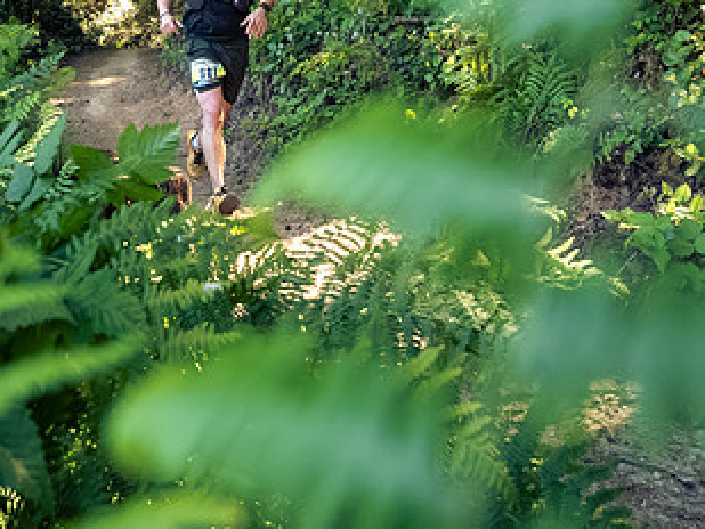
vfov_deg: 31.3
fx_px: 917
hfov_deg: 39.5
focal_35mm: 45
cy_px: 97
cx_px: 91
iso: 4000
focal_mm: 12
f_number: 2.8
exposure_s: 1/1000
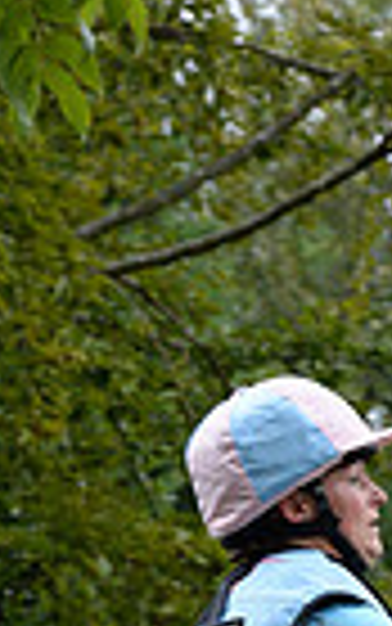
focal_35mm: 418
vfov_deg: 4.9
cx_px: 590
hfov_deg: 3.1
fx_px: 7138
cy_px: 1216
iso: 2000
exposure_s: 1/1000
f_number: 6.3
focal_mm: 98
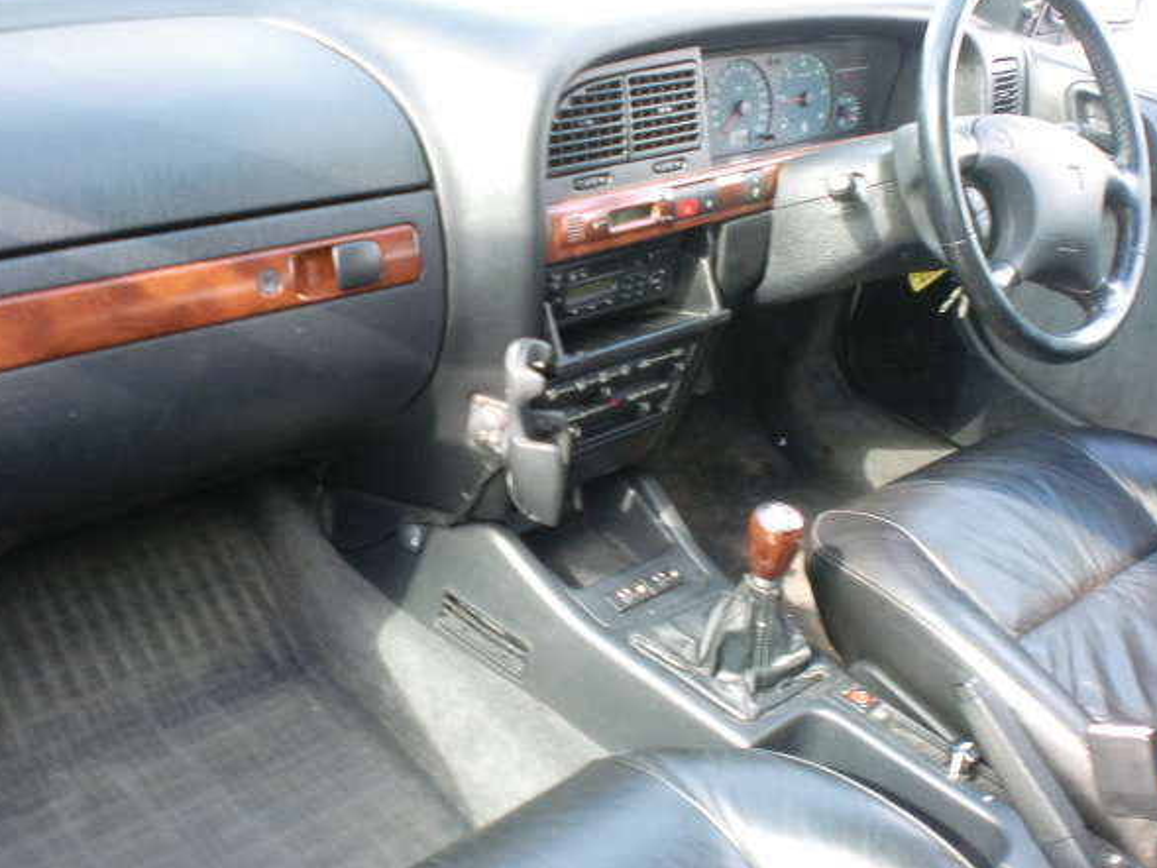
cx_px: 552
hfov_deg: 49.0
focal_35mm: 38
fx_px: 1270
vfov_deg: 37.7
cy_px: 430
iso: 160
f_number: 3.1
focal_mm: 6.3
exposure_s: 1/60
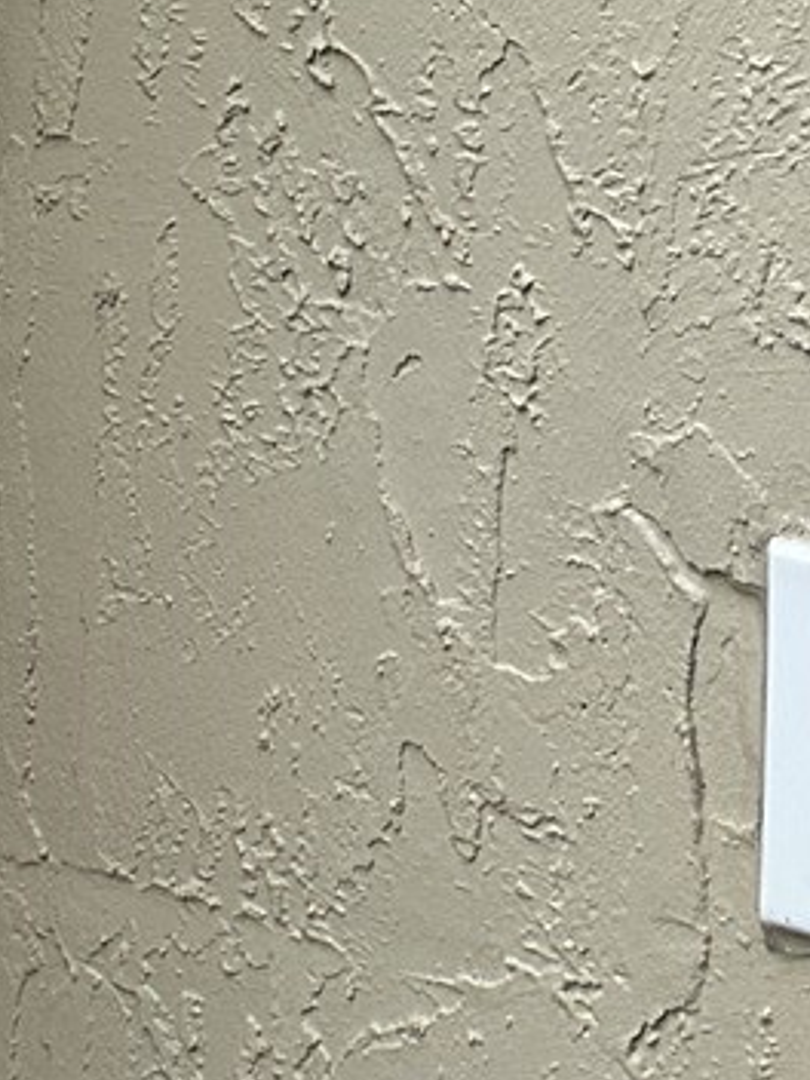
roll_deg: -4.0
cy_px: -1178
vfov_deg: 14.5
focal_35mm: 109
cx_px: 1184
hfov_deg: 12.9
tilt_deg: +6.0
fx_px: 3401
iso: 80
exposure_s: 1/1517
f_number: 1.78
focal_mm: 6.86
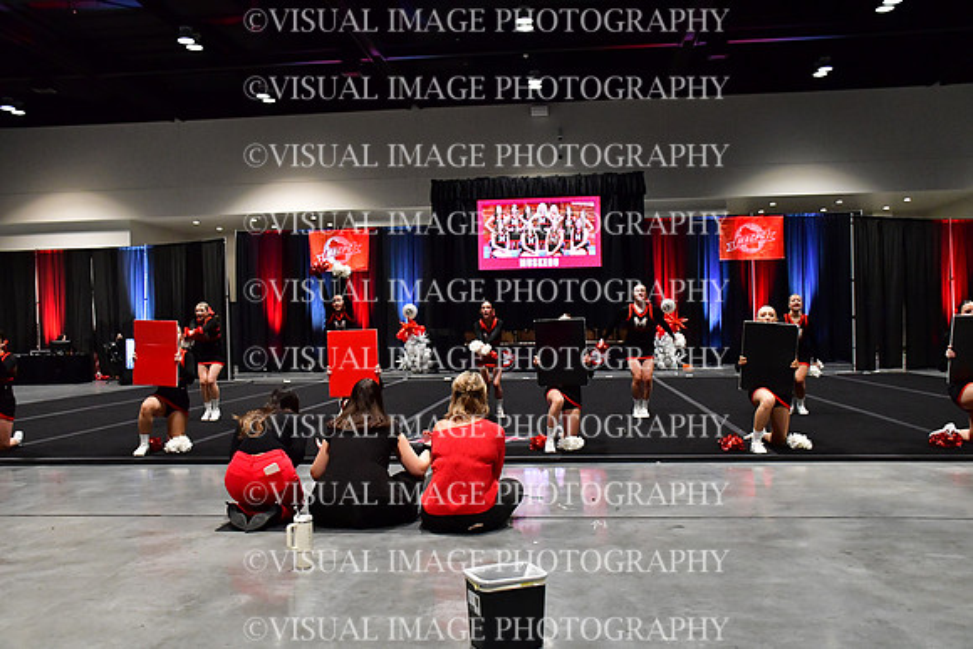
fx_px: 919
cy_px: 324
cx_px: 486
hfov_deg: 55.8
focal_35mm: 34
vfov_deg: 38.9
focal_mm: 23
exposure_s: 1/400
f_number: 4
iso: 3200
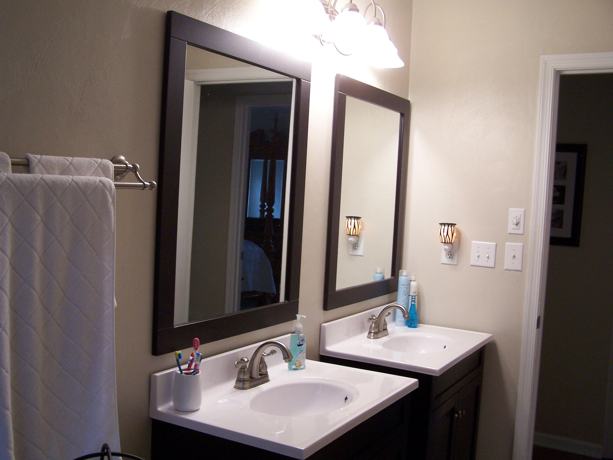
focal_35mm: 38
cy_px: 230
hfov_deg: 49.0
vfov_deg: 37.7
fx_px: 673
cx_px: 306
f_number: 2.8
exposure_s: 1/30
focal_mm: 6.3
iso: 140
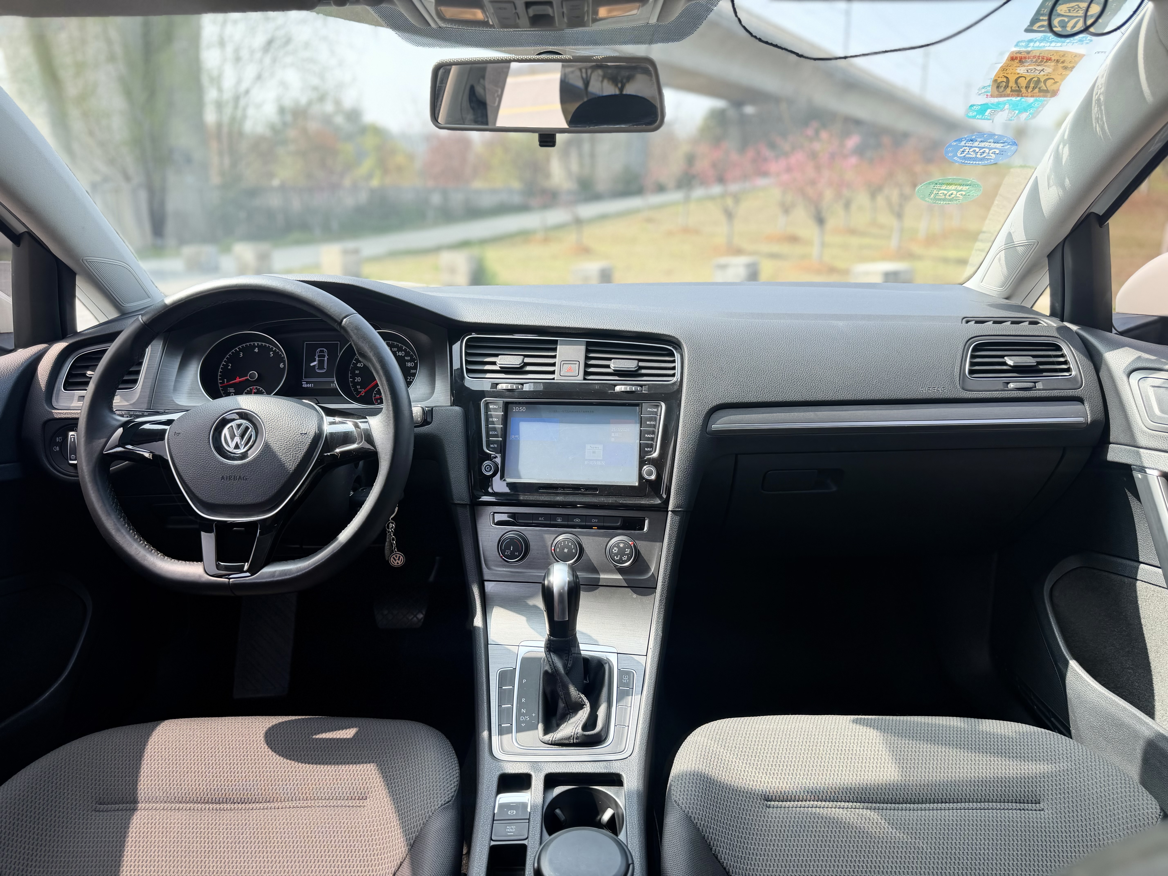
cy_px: 438
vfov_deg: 56.8
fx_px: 810
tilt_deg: -16.4
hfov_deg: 71.6
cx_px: 584
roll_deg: +1.1
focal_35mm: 24
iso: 80
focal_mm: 6.76
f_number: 1.78
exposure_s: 1/338
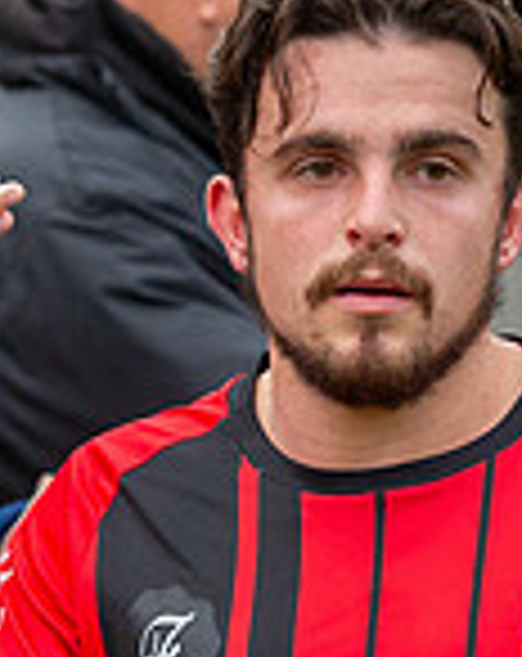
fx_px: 7815
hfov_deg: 3.8
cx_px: 340
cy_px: 544
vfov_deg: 4.8
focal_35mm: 403
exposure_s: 1/1000
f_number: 4
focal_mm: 90
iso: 1600
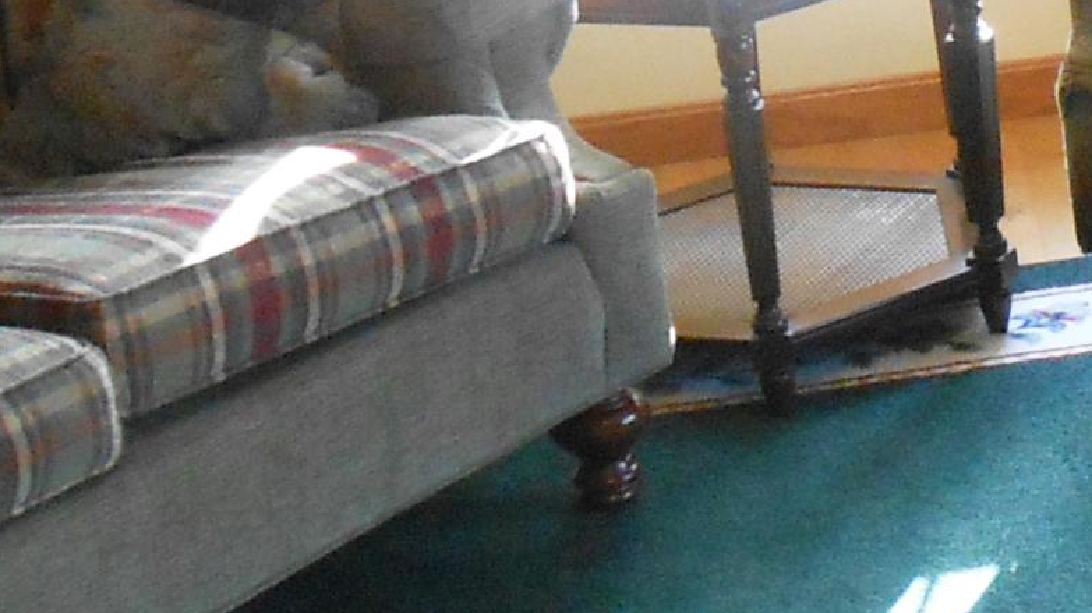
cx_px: 1540
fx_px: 4111
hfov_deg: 14.3
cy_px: -465
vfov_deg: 8.2
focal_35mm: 142
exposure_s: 1/30
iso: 320
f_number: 3.9
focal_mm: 6
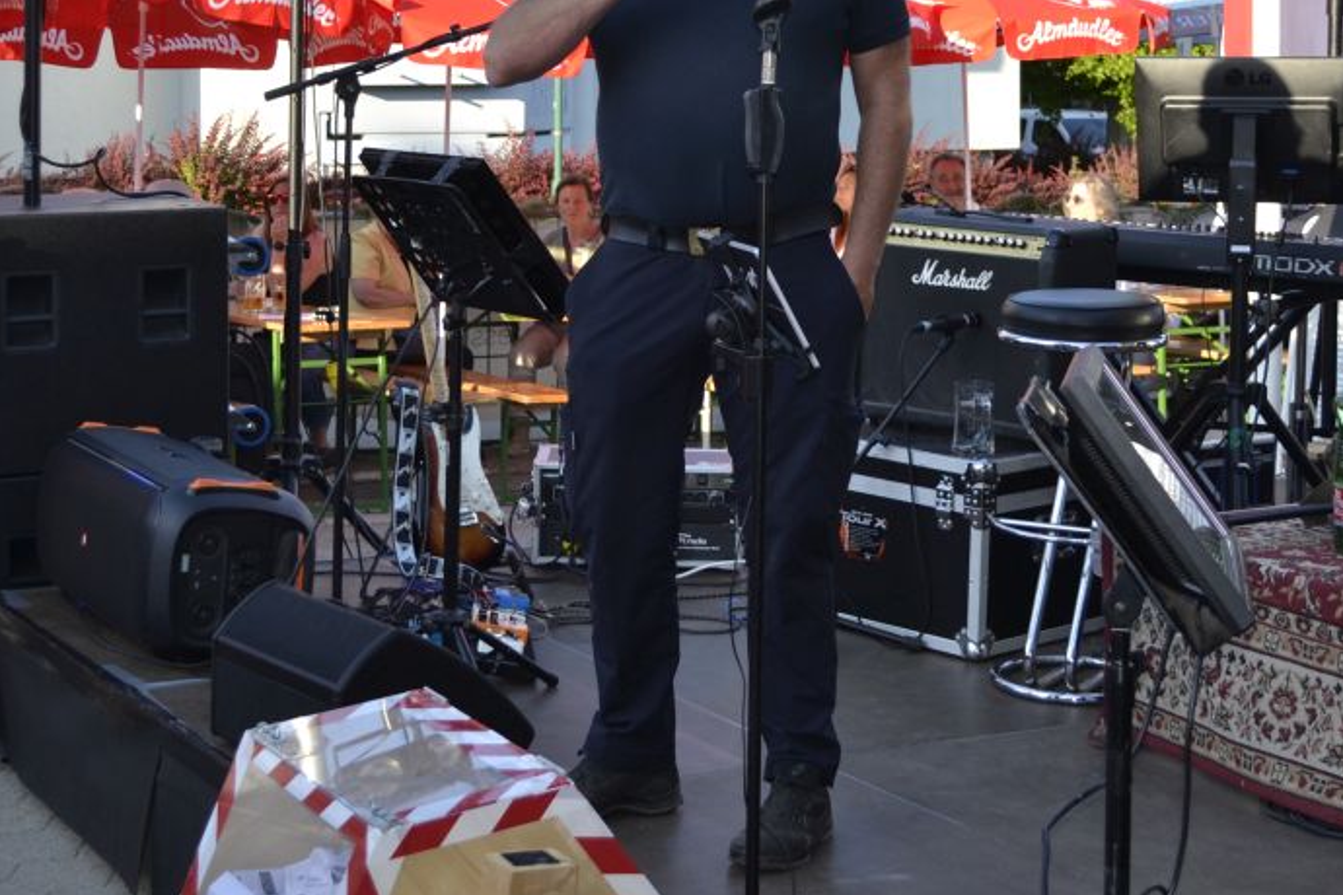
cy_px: 154
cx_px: 652
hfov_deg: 27.7
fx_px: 2723
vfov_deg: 18.5
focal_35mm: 73
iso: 100
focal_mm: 28
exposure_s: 1/160
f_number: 4.5
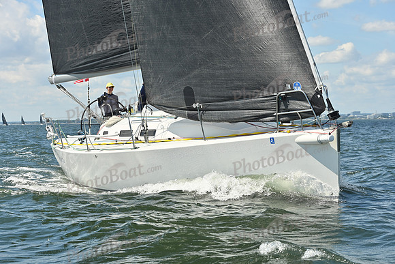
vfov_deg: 16.1
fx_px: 933
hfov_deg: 23.9
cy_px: 132
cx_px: 198
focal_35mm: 85
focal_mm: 85
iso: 250
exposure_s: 1/1250
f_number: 8
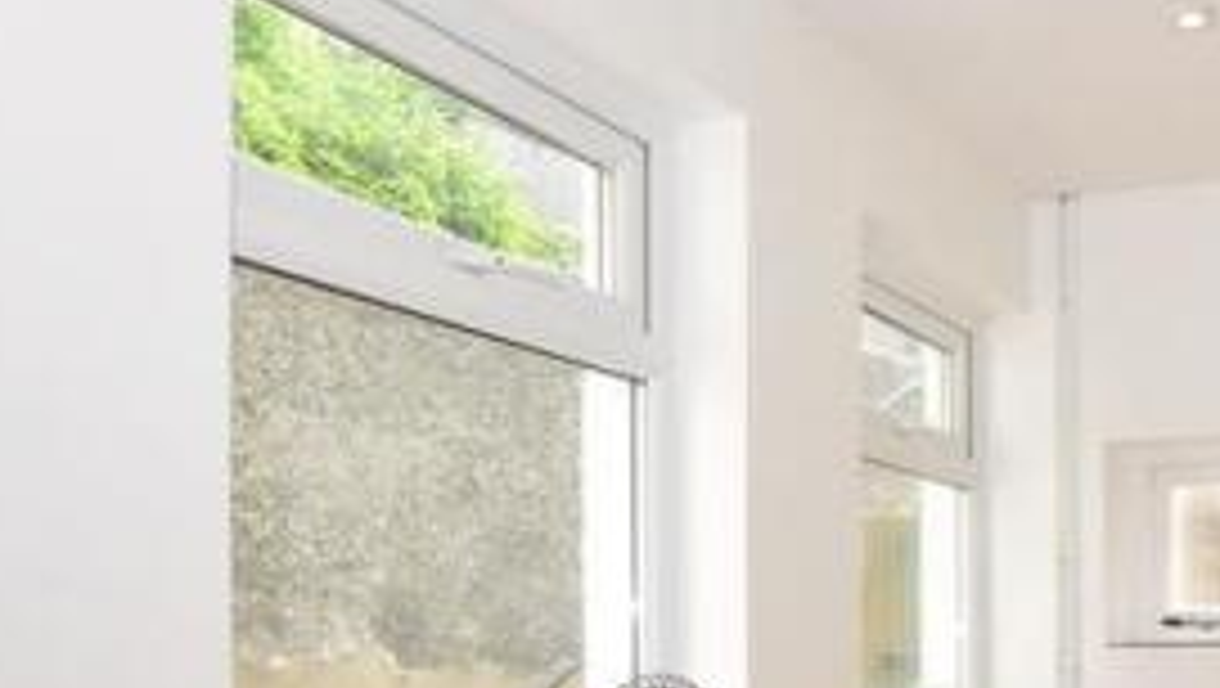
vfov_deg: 29.6
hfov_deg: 46.2
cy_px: 650
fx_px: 1230
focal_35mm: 38
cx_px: 1157
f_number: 6.3
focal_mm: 10
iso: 200
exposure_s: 1/160
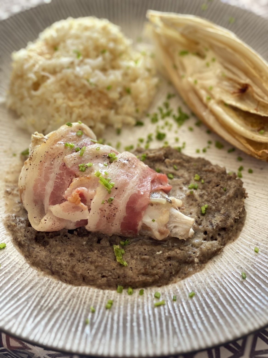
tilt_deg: -52.8
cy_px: 179
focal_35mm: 52
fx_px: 537
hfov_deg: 28.0
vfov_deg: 36.8
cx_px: 134
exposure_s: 1/84
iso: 250
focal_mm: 6
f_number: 2
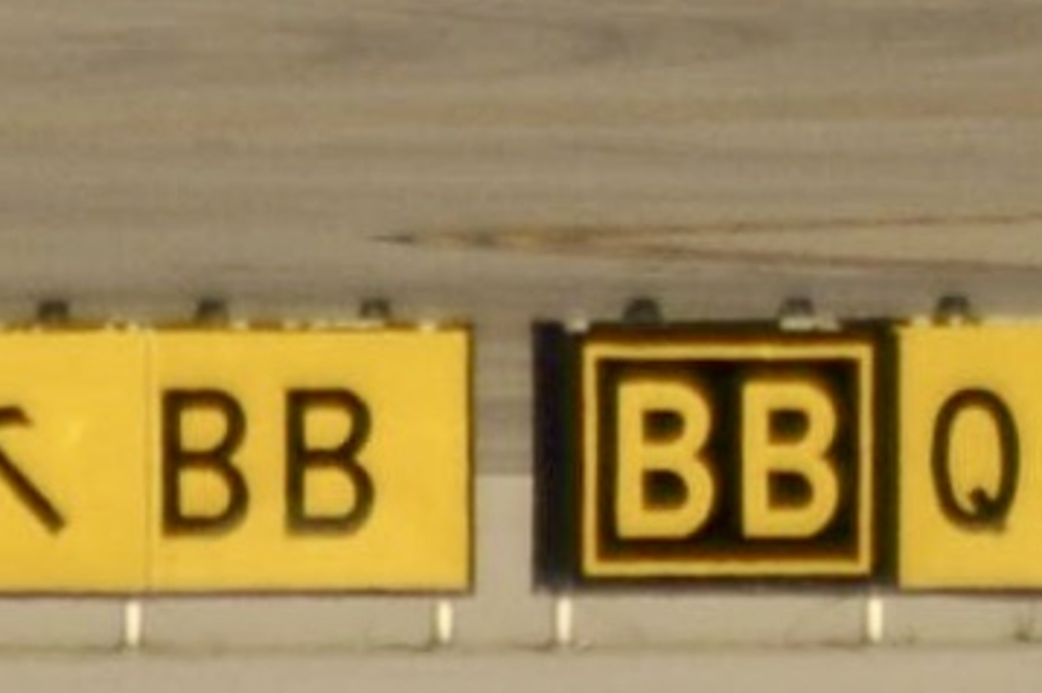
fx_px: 83455
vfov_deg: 0.5
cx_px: -1656
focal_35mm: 2886
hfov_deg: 0.7
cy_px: -1189
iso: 200
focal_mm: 300
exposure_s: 1/1250
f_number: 6.3
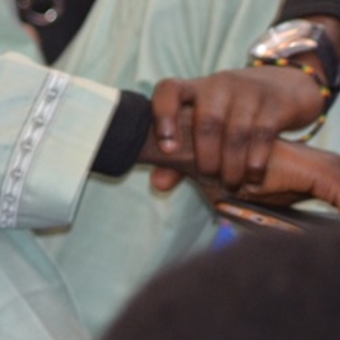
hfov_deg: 2.7
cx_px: -402
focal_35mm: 638
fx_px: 7090
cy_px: -23
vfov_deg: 2.7
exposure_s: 1/60
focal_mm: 110
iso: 800
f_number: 4
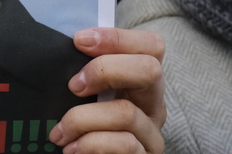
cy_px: -13
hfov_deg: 15.1
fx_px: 818
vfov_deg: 10.7
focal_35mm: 127
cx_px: -103
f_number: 5
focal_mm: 18
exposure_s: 1/1250
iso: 1600
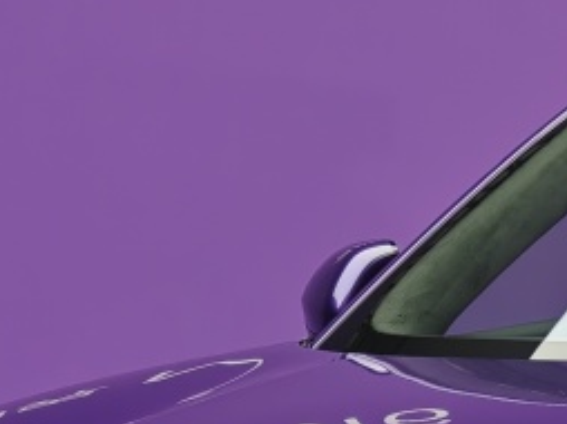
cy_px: 567
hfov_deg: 8.2
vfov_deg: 6.2
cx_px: 763
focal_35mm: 237
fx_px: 3878
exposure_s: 1/100
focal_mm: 8.67
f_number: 1.8
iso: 400
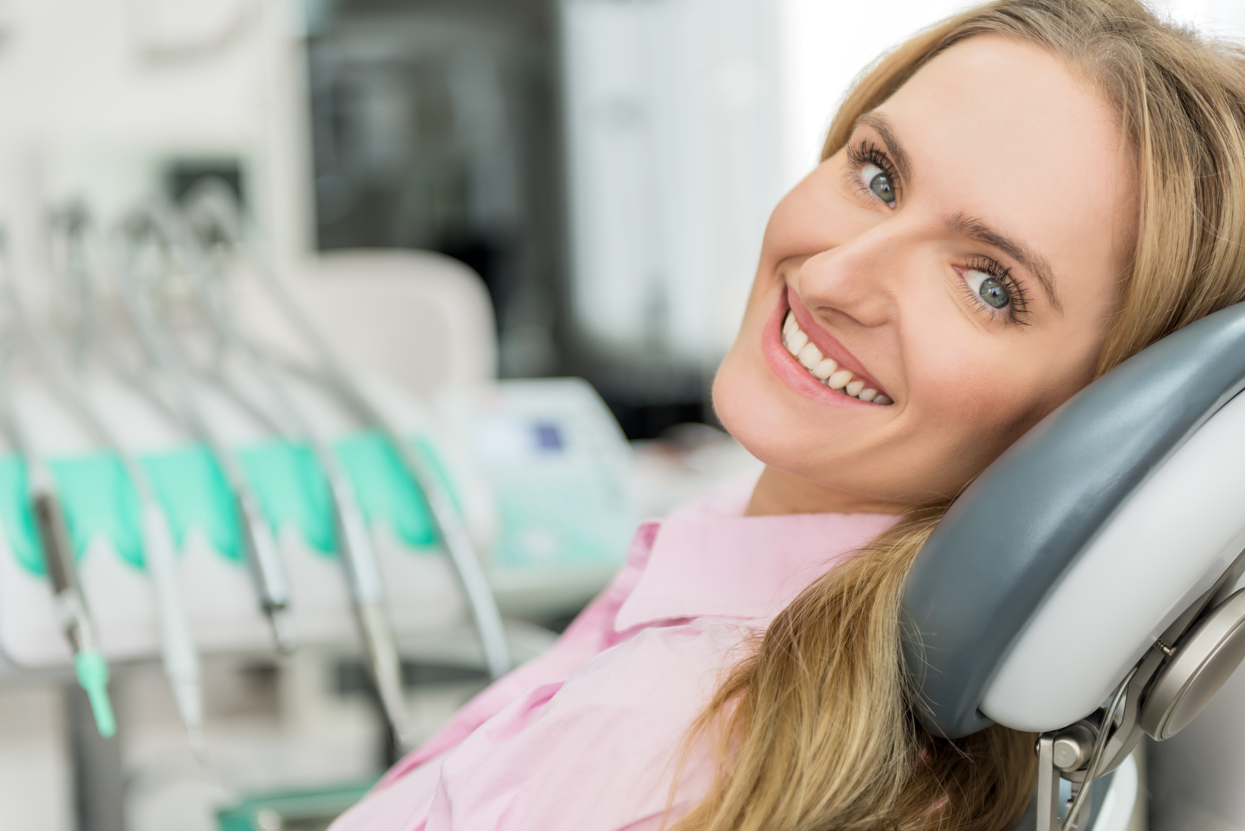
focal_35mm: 70
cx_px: 622
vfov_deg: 19.5
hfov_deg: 28.8
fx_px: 2422
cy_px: 416
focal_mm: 70
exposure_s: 1/250
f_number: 2.8
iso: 200
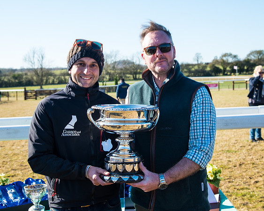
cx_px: 133
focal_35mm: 57
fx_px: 446
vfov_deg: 26.6
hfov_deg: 33.0
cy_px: 95
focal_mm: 46
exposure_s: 1/200
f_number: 5
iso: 125
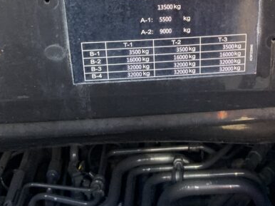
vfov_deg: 18.0
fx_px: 611
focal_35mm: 77
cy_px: -51
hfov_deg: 25.0
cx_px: 211
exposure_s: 1/122
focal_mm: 3
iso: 40
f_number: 1.8
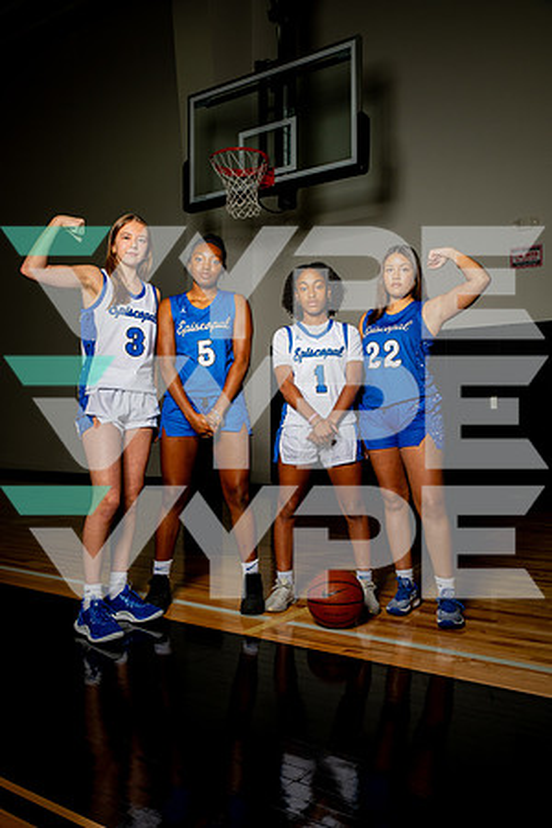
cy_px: 414
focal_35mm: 32
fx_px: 736
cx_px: 276
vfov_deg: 58.7
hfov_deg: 41.1
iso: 250
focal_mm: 32
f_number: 8
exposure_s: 1/500
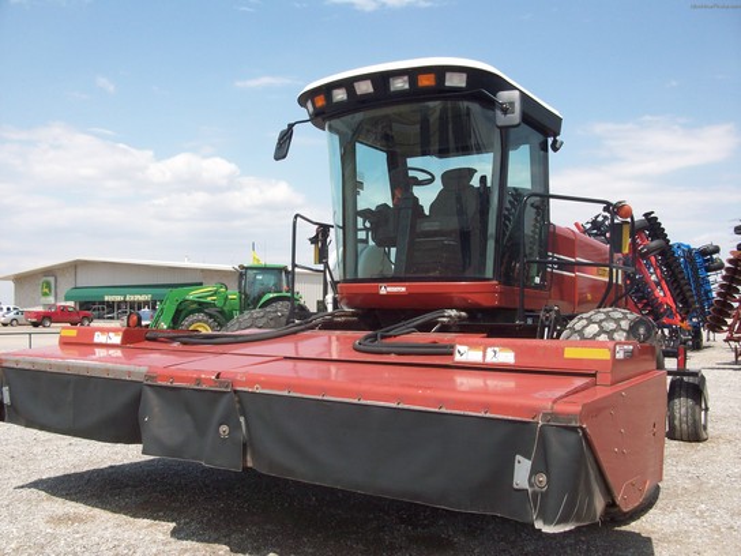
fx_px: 728
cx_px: 370
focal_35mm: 34
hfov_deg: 54.0
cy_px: 278
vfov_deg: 41.8
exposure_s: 1/309
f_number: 5.5
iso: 64
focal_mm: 5.7
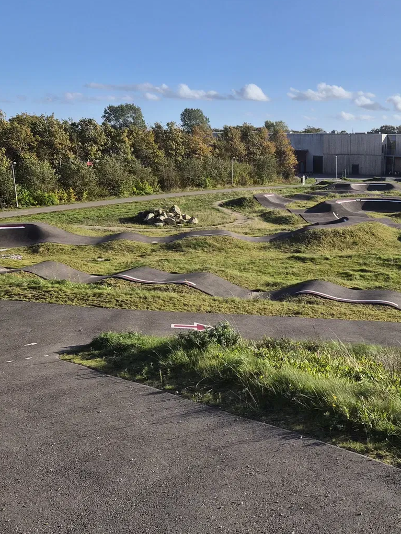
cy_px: 273
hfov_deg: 38.0
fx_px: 556
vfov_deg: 51.3
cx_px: 328
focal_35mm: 36
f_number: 1.8
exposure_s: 1/5456
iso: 80
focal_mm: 5.4
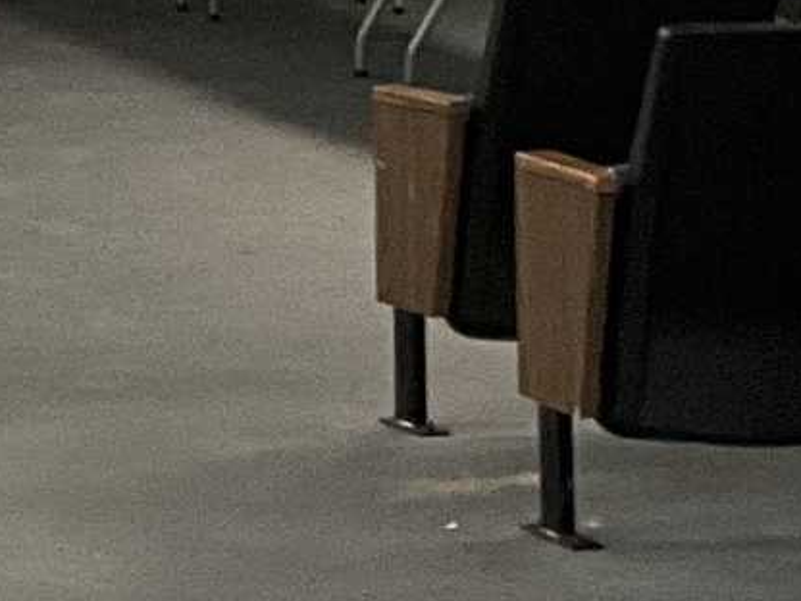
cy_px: 92
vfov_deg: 6.9
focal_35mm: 214
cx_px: -1594
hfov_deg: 8.0
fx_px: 4952
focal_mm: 3
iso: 160
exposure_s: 1/60
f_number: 1.8
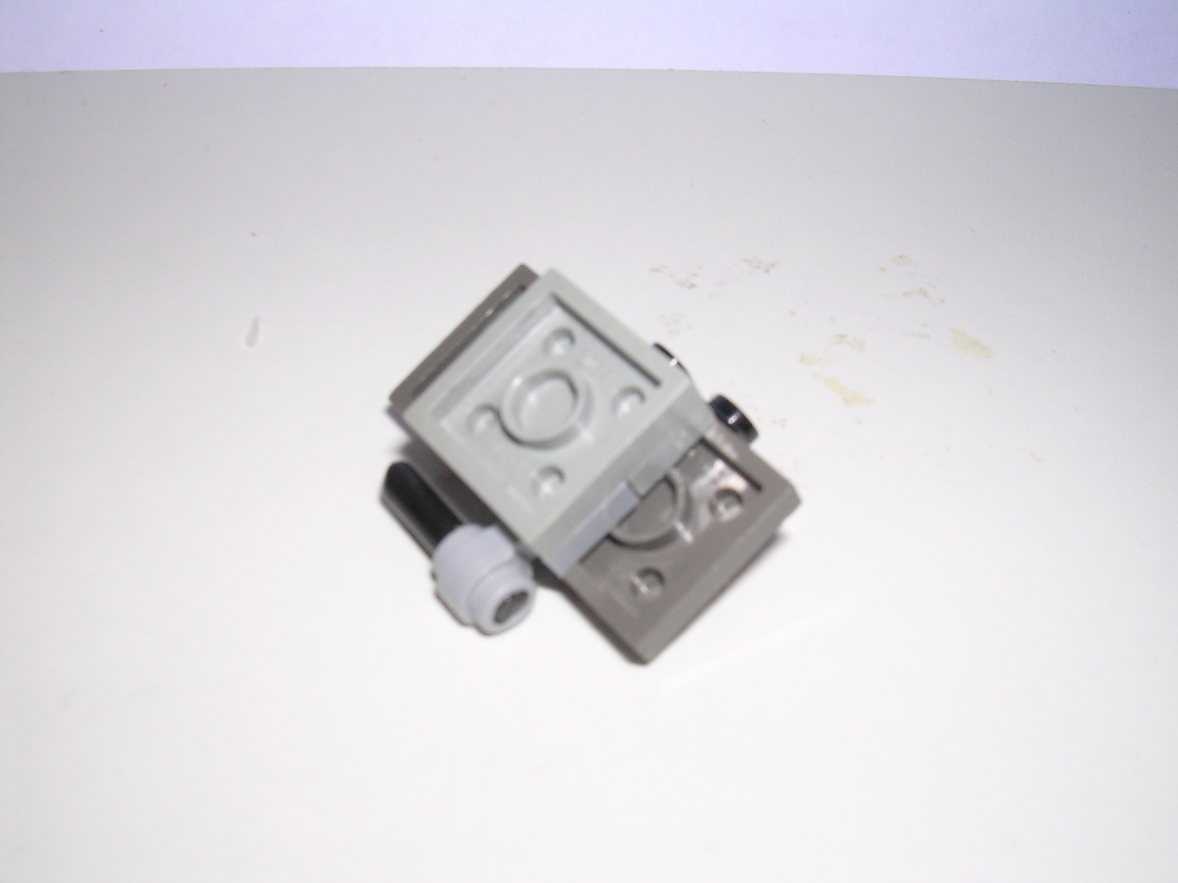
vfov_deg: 37.7
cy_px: 442
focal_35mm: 38
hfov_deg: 49.0
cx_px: 589
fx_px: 1293
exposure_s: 1/60.1
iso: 100
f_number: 5.6
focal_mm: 5.8
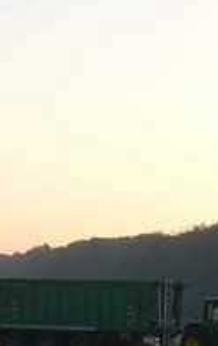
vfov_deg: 13.2
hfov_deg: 8.2
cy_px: 298
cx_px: -102
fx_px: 1486
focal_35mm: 157
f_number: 4
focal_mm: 6
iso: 80
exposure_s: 1/125
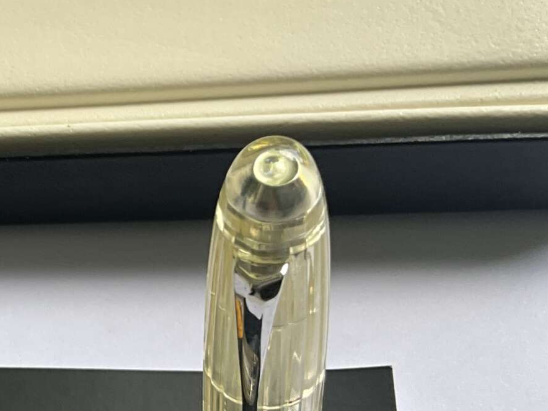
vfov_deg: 17.5
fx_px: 1330
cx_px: -135
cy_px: 311
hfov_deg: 21.4
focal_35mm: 84
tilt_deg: -53.5
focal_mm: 3
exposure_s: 1/122
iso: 25
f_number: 1.8
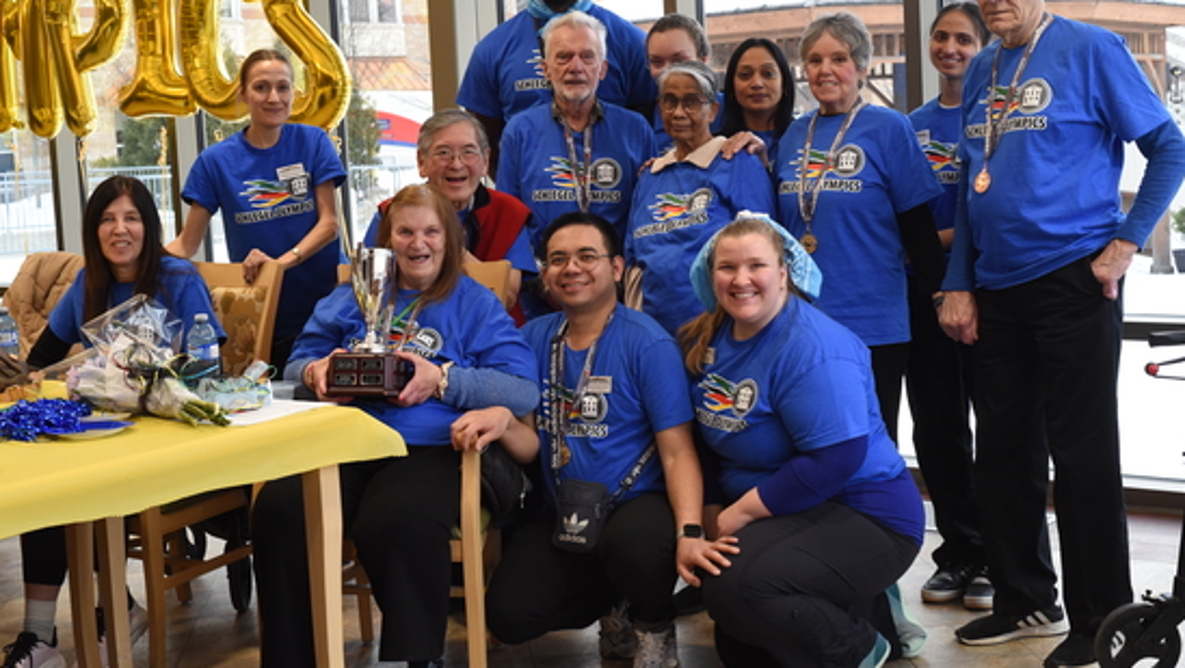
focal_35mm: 53
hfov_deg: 39.1
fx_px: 1666
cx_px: 598
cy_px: 279
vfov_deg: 22.7
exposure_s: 1/200
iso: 2500
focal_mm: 50
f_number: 8
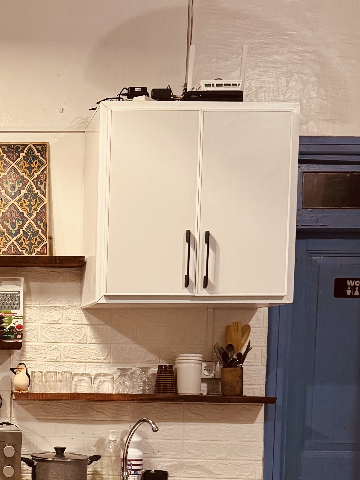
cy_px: 430
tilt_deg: -4.3
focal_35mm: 65
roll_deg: -0.8
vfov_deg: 28.7
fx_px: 901
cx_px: -50
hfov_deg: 21.3
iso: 250
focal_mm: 6.76
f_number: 1.78
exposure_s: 1/50
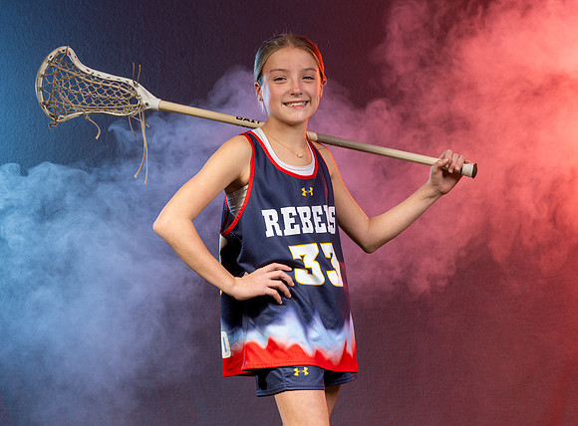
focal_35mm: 129
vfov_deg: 11.4
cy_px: 214
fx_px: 2136
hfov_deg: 15.4
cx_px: 316
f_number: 8
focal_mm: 105
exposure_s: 1/200
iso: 64
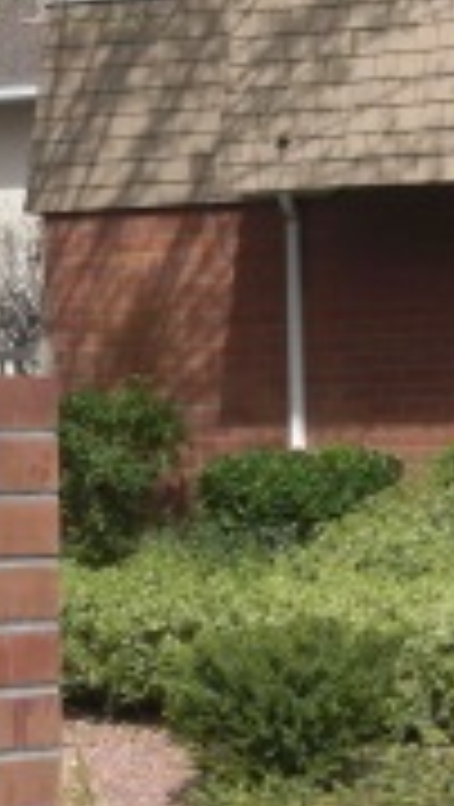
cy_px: 428
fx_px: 5082
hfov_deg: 5.1
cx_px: -274
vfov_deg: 9.1
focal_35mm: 238
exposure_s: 1/400
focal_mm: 10.8
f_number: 3.8
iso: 50
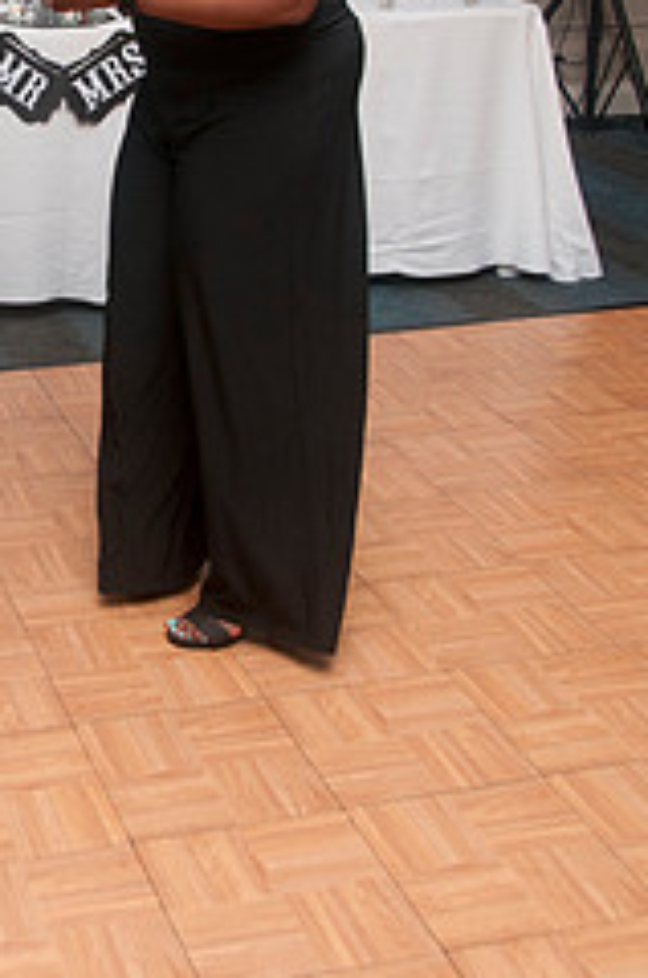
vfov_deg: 31.1
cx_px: 51
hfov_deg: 21.3
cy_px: 114
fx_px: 1681
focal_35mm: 62
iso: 400
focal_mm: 22
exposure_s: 1/125
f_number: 5.6
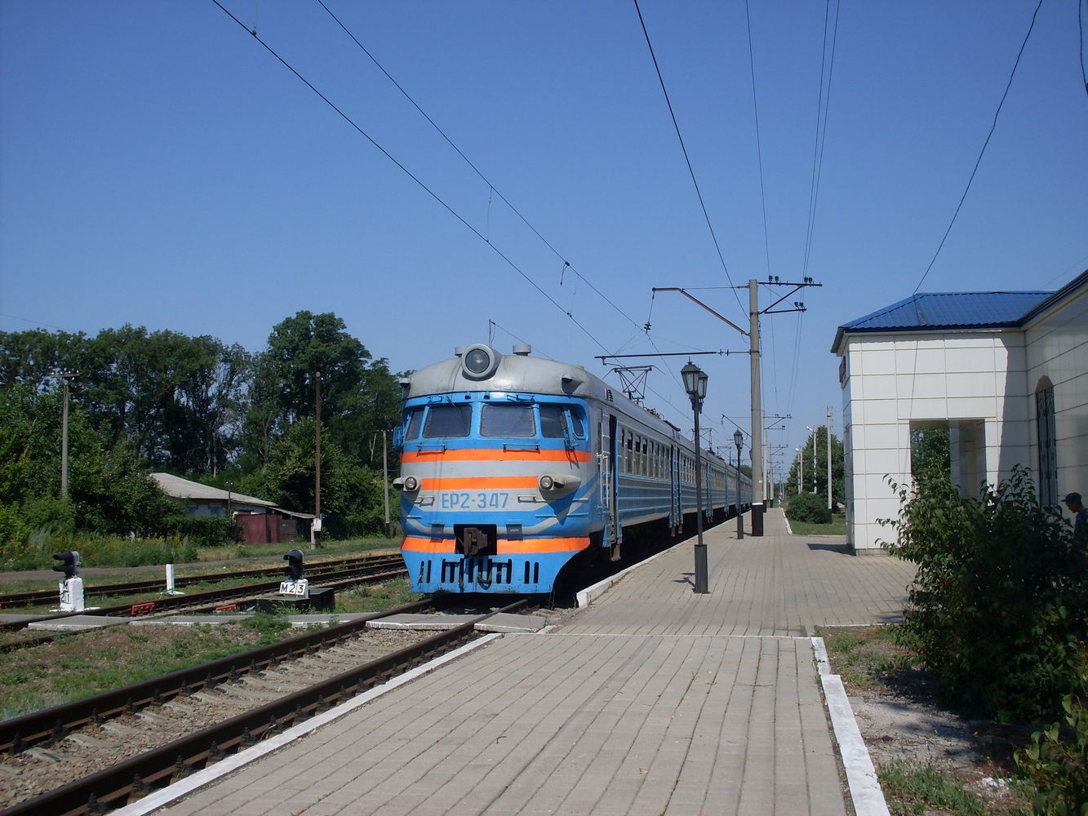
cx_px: 544
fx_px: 1194
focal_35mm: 38
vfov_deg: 37.7
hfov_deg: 49.0
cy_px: 408
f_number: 8.4
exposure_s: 1/250
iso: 80
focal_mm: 6.3
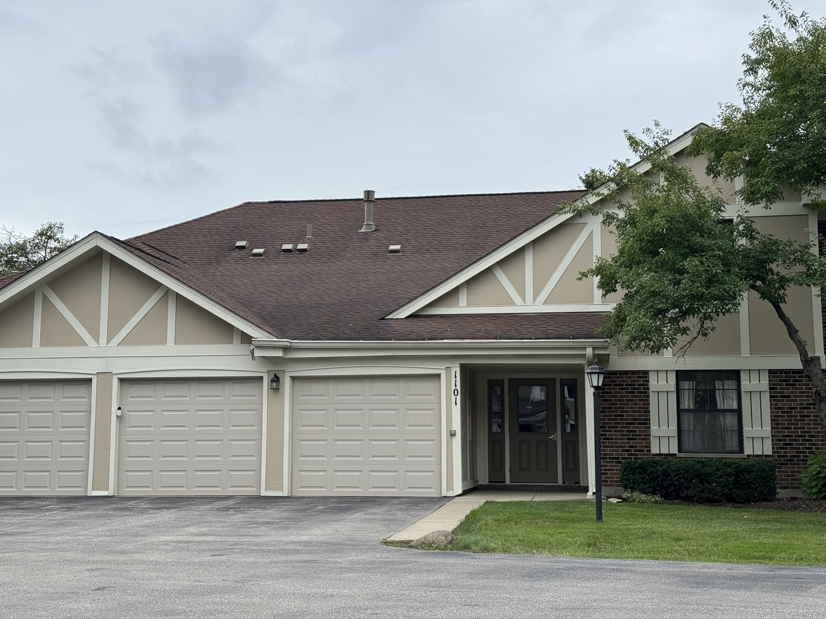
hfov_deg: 39.7
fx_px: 1145
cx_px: 413
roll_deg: -0.4
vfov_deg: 30.3
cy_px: 310
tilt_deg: +7.5
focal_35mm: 48
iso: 64
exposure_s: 1/2179
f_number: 1.78
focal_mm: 6.76
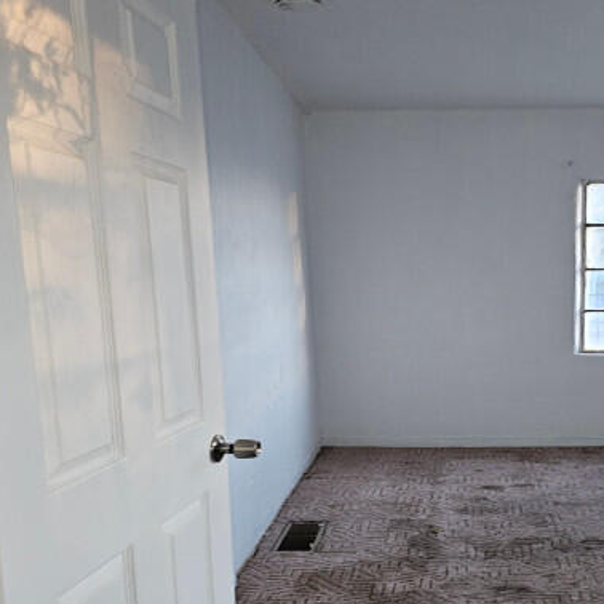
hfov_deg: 38.3
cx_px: 446
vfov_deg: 39.0
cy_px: 364
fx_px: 849
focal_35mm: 43
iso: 100
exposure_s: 1/60
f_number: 1.7
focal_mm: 6.3
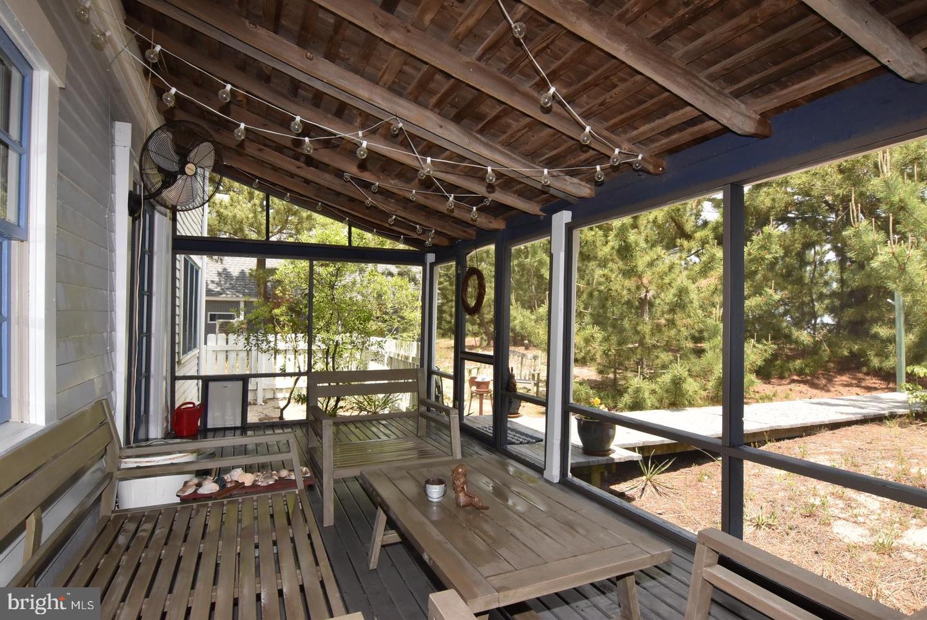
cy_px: 310
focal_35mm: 20
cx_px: 464
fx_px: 502
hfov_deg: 85.4
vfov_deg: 63.3
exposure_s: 1/125
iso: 800
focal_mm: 13
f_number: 18
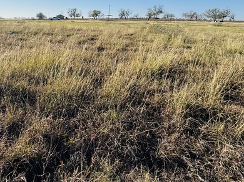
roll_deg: -1.7
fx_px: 162
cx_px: 76
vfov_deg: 57.2
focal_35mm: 23
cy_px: 57
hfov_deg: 71.2
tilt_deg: -11.7
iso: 40
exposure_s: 1/1709
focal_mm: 2.22
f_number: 2.2
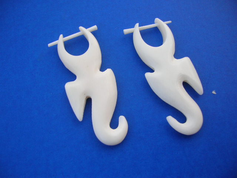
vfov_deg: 40.7
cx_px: 118
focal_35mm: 35
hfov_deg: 52.6
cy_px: 89
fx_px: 240
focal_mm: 5.8
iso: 50
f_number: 2.8
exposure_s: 1/58.1
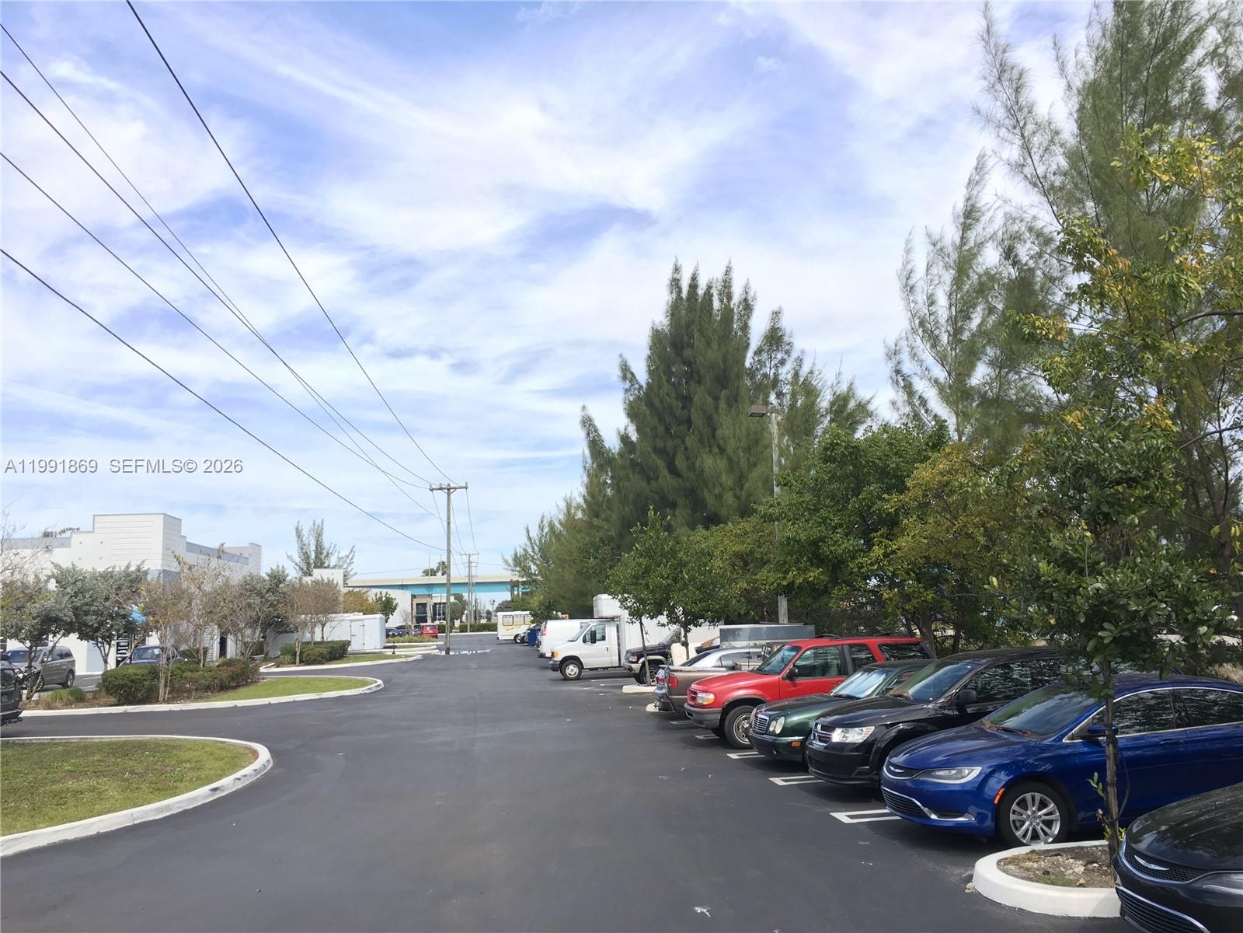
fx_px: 1041
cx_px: 622
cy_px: 466
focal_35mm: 29
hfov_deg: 61.7
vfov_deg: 48.2
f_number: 2.2
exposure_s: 1/472
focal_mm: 4.15
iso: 25
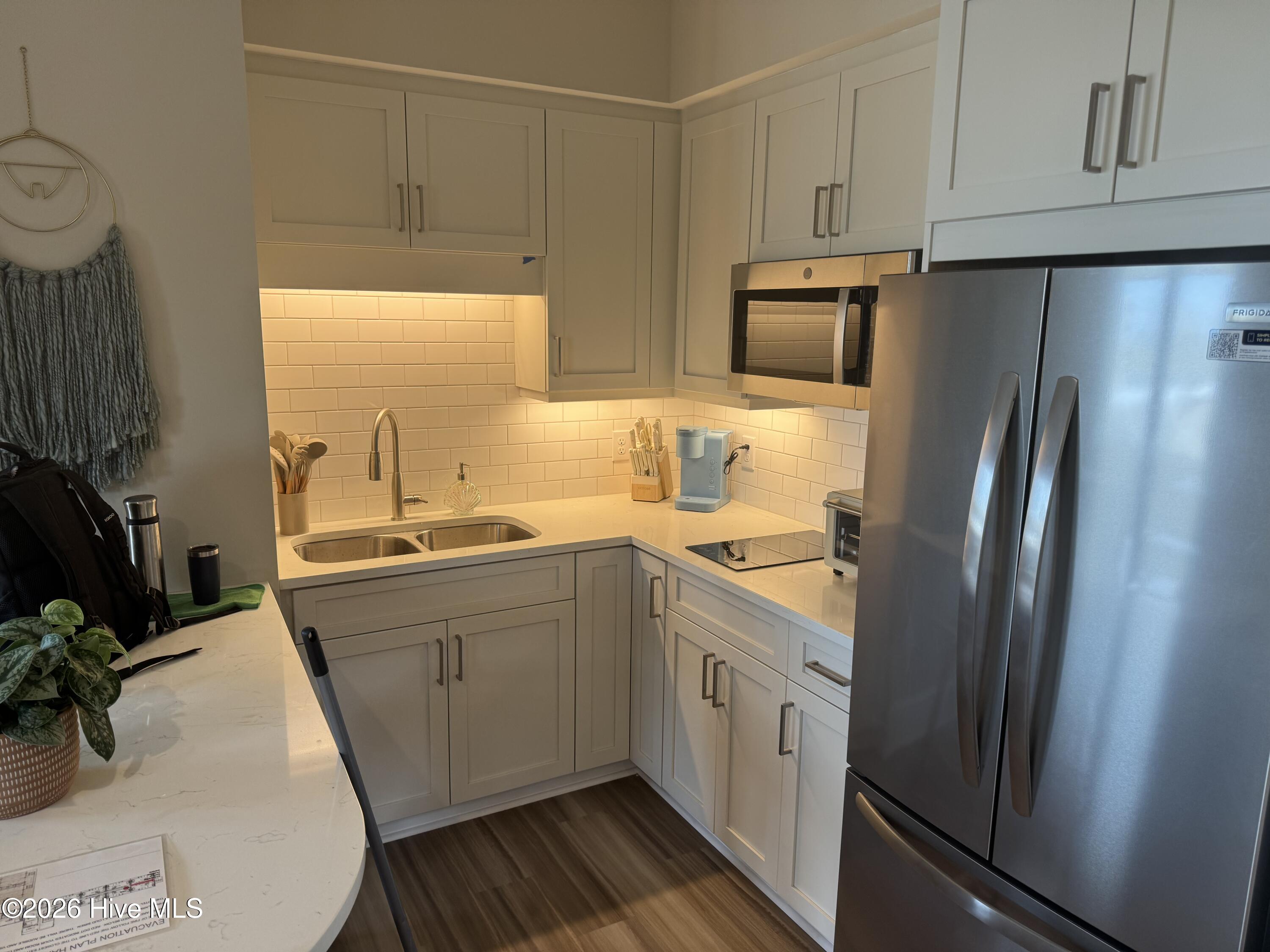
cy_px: 476
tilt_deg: -10.6
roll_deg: -1.2
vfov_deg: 56.8
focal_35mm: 24
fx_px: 881
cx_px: 635
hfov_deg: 71.6
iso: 100
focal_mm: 6.76
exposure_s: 1/120
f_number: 1.78
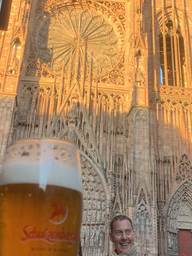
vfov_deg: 32.2
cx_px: 90
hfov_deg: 26.1
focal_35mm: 56
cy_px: 12
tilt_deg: +34.8
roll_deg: -4.4
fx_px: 414
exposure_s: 1/121
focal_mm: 4.25
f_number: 1.8
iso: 40
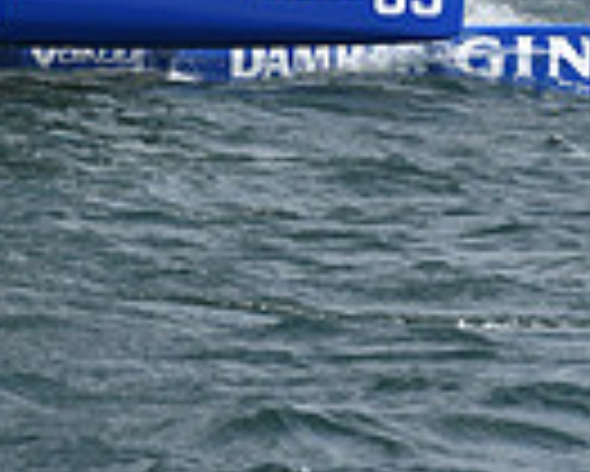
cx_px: 29
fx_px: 6186
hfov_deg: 5.5
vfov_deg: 4.3
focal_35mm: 354
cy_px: -809
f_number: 8
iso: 250
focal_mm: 85
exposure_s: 1/1250
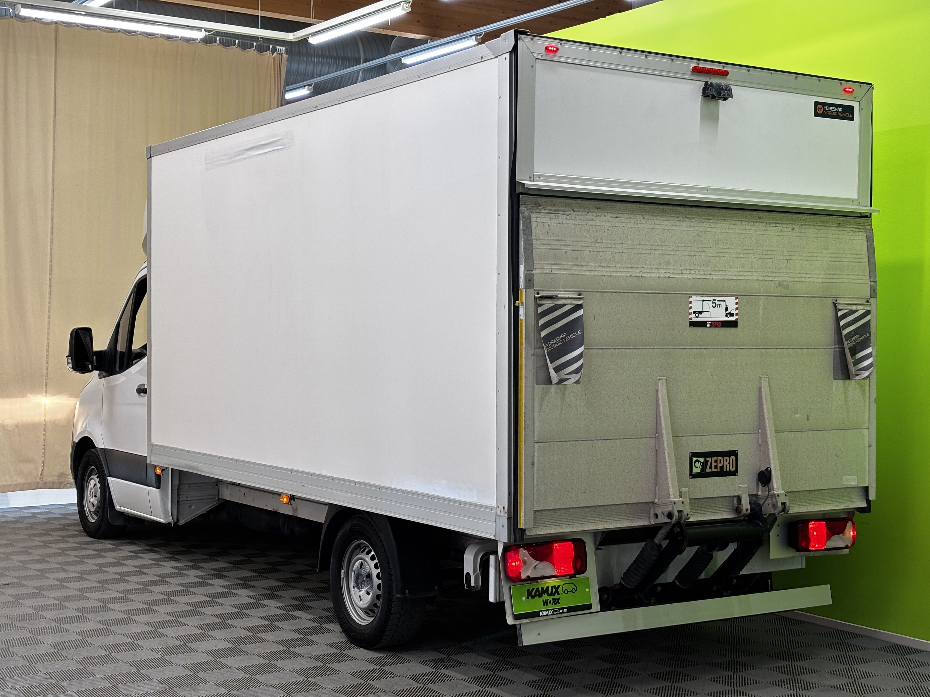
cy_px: 348
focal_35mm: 52
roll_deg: -0.2
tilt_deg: -0.8
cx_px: 465
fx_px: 1397
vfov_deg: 28.0
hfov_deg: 36.8
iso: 50
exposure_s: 1/50
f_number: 1.6
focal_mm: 5.96
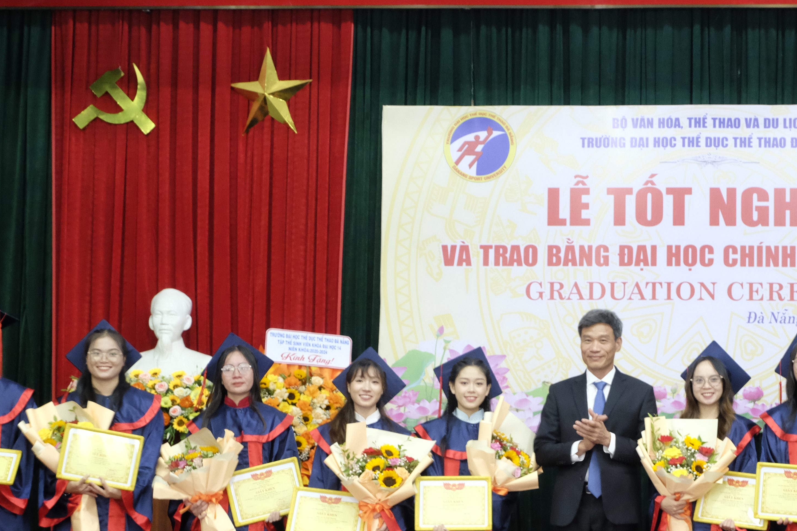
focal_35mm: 74
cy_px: 427
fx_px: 1638
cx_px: 589
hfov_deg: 27.0
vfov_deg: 18.3
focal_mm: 29.2
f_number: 5.6
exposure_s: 1/17
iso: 3200
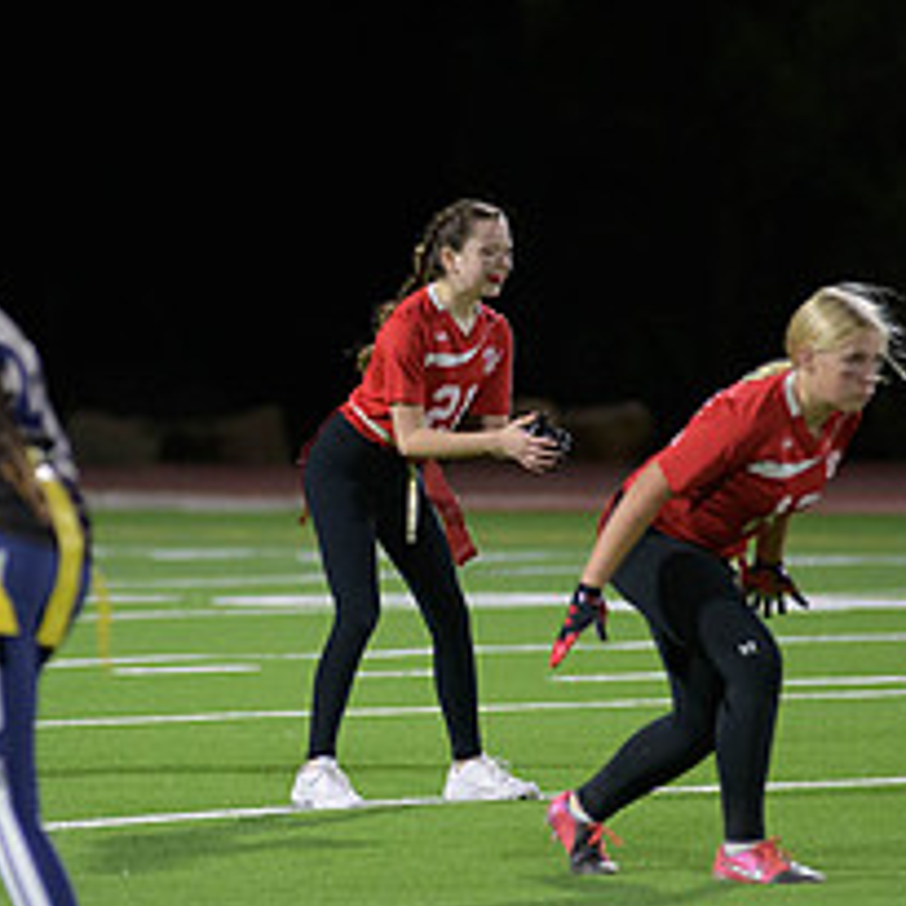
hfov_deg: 3.7
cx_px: 305
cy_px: 524
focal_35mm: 480
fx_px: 14213
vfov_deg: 3.7
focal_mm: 200
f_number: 2.8
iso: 3200
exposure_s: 1/640
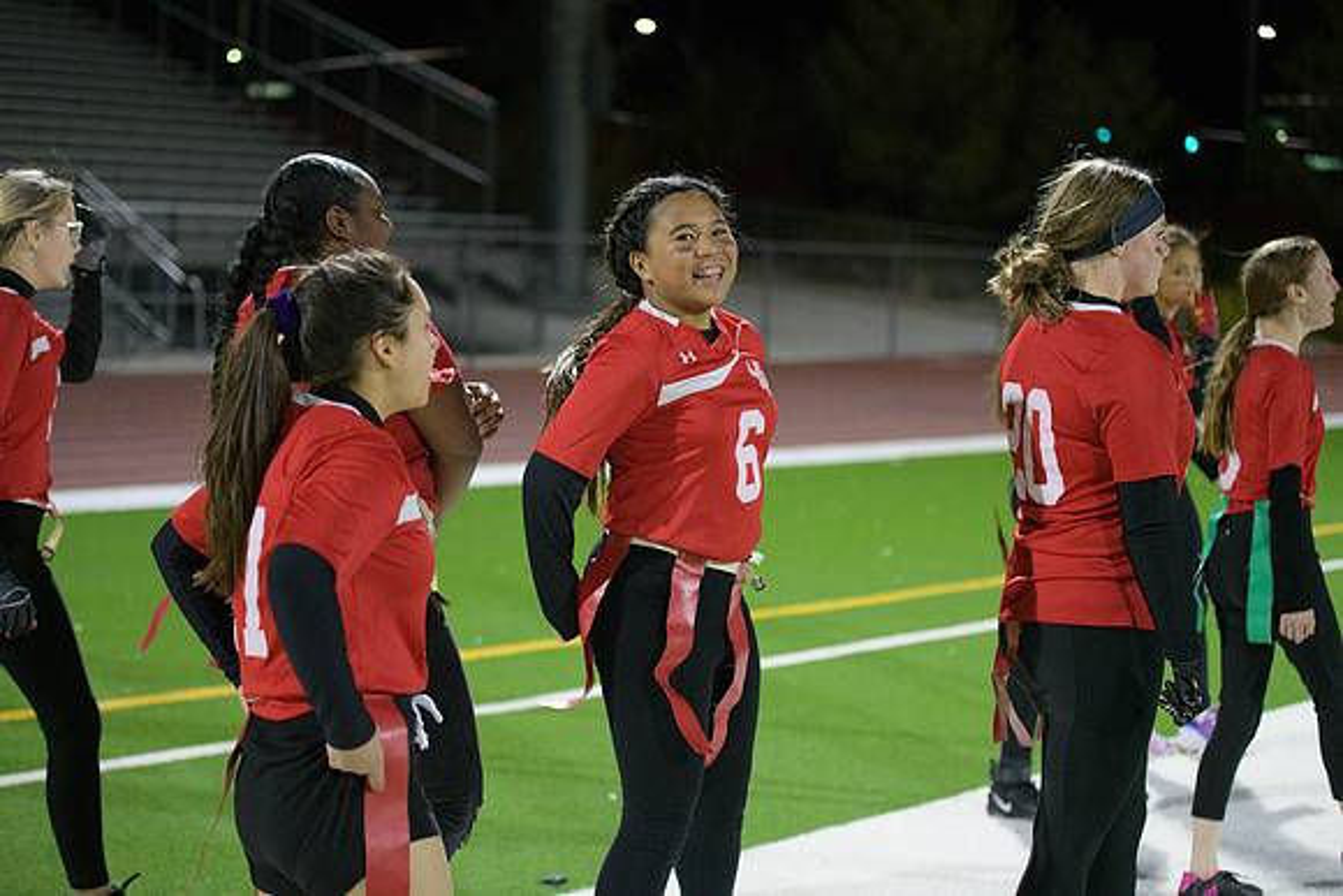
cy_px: 448
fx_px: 2612
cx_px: 672
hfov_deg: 28.8
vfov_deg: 19.5
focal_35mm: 70
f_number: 2.8
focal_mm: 70
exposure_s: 1/640
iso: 8000
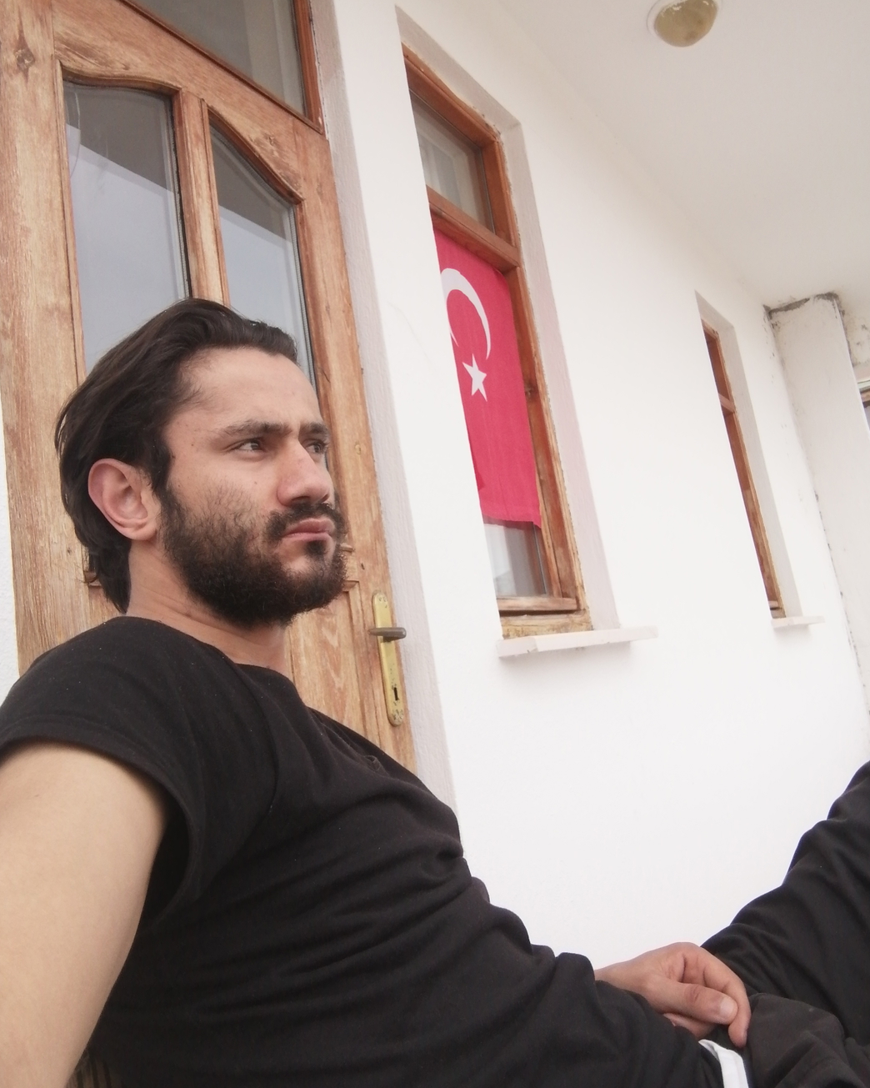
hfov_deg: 51.5
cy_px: 504
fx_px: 901
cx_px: 438
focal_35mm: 28
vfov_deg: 62.1
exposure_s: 1/678
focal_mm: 2.7
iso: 50
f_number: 2
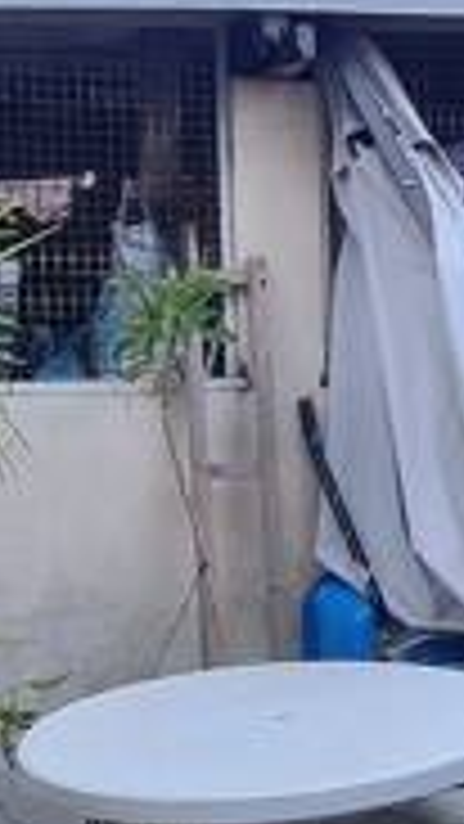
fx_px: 1355
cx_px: 572
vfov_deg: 33.7
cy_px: 513
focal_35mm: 62
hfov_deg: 18.3
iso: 50
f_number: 2.2
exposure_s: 1/101
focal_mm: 2.2
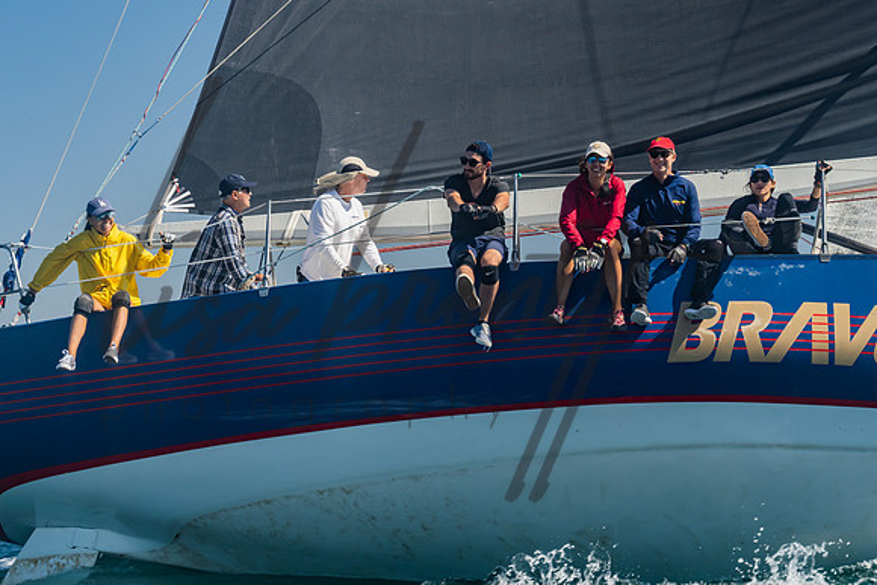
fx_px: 3303
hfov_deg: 15.1
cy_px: 201
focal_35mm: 136
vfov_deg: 10.1
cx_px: 394
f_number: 6.3
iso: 160
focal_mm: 96
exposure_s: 1/640
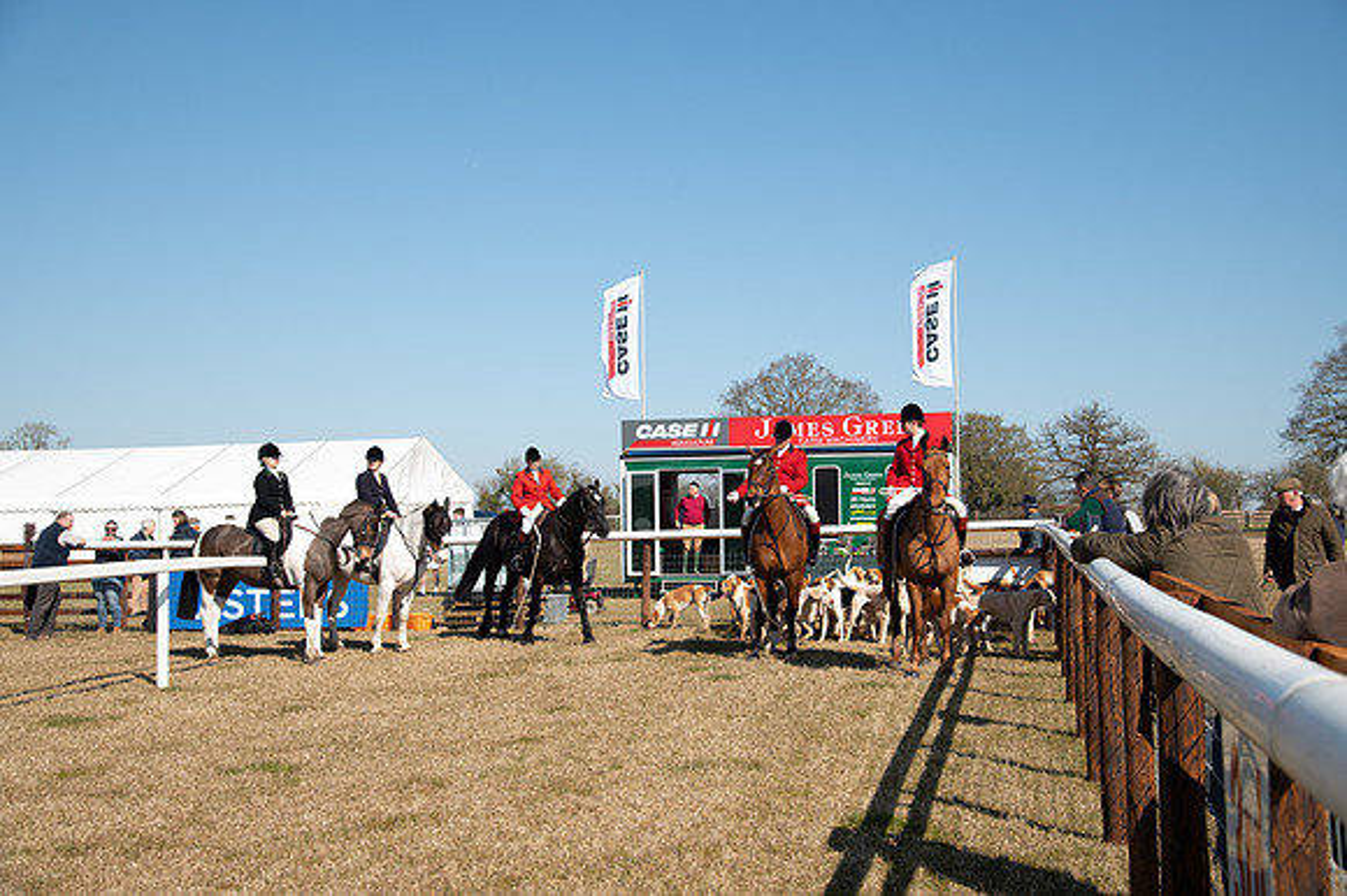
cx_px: 674
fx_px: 1720
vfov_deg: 29.2
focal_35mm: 46
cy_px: 448
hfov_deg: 42.8
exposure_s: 1/250
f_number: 5
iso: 64
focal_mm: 46
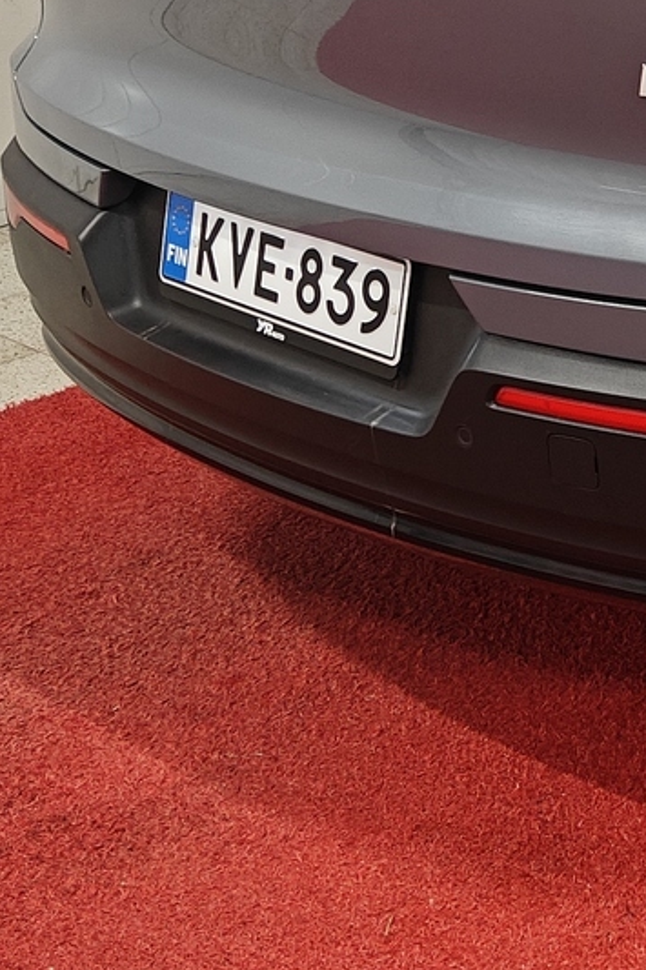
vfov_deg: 21.9
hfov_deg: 14.4
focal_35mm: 90
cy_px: 42
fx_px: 2424
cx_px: 913
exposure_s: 1/65
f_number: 1.8
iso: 100
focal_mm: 5.59
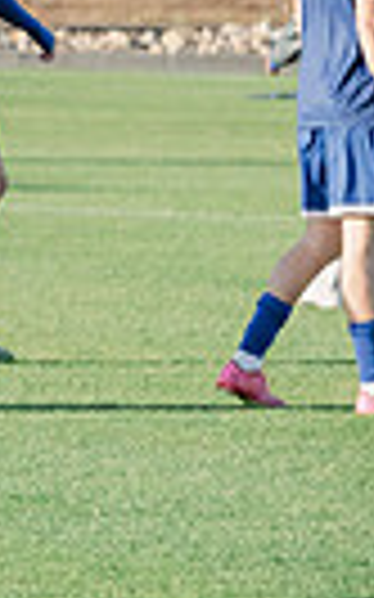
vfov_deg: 3.2
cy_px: -115
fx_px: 10873
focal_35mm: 666
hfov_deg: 2.0
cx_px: -838
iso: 1250
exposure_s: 1/3200
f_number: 5.6
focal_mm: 150
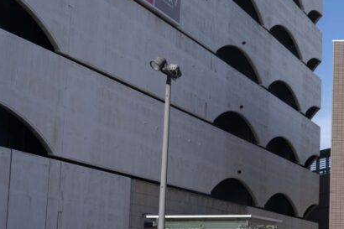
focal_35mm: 85
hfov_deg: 21.9
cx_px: 426
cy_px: 170
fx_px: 812
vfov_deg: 16.0
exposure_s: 1/200
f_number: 11
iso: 100
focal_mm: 34
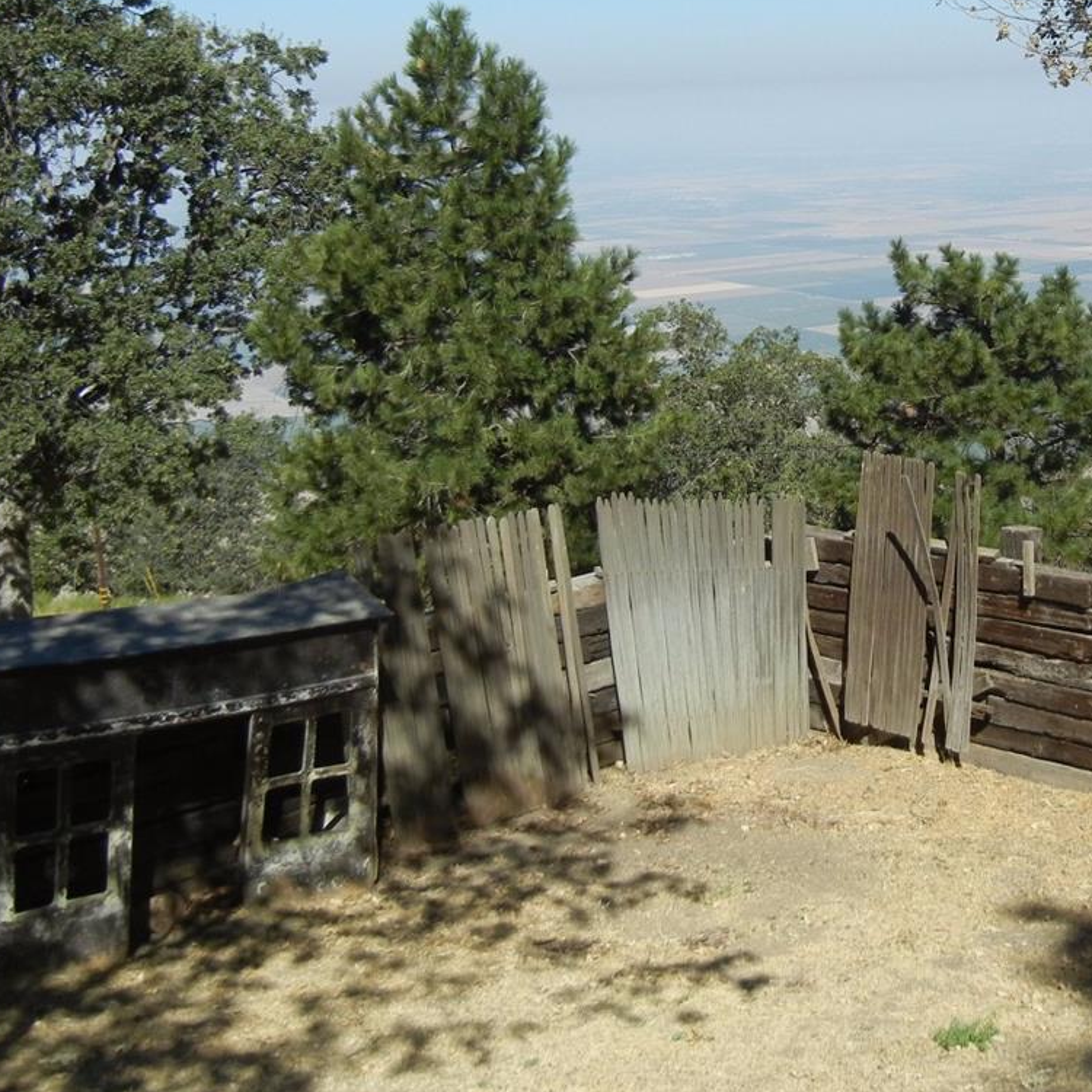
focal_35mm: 53
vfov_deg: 31.7
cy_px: 284
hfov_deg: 31.3
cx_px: 888
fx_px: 1892
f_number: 7
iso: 160
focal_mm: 5.4
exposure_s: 1/433
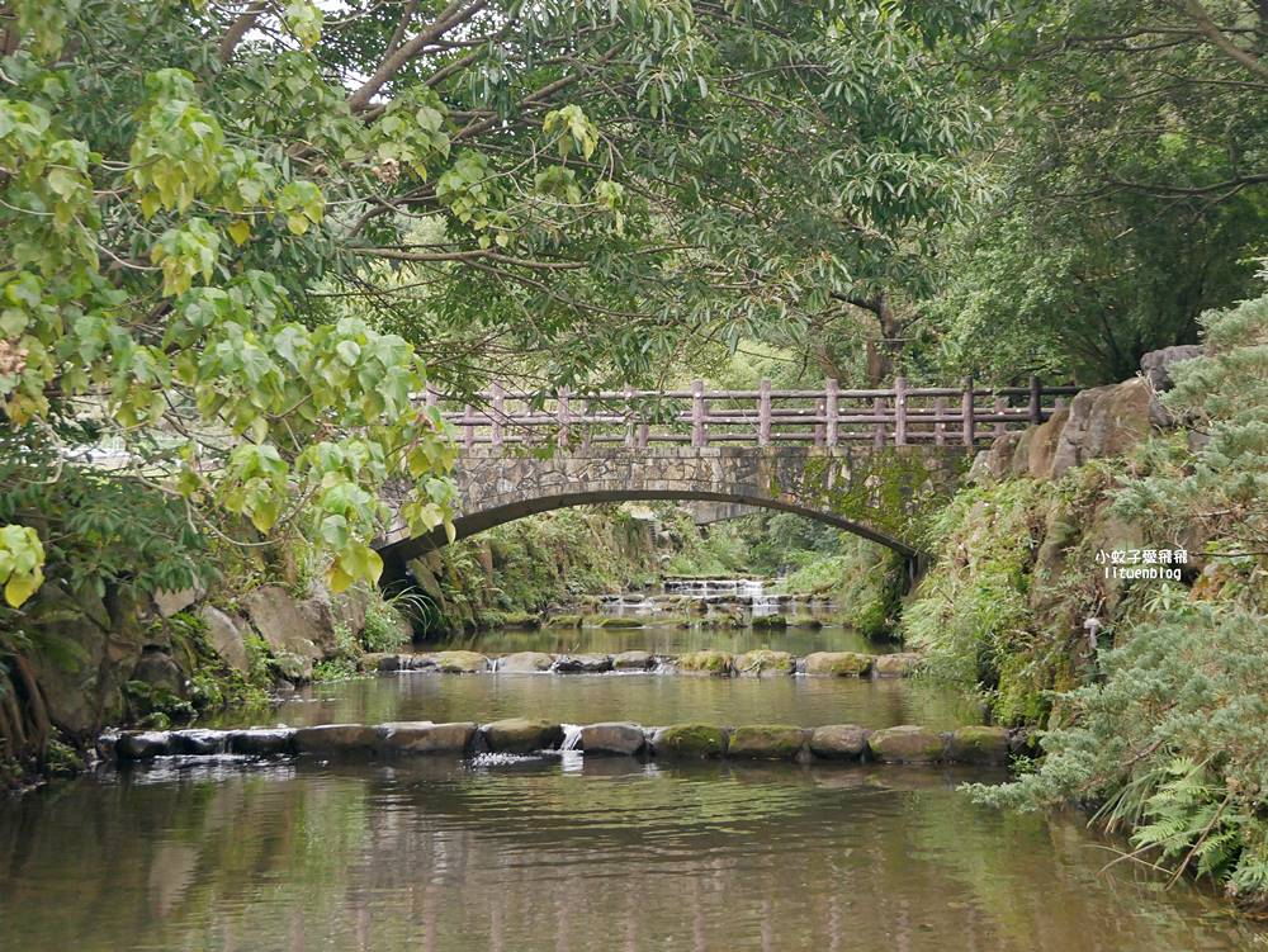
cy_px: 476
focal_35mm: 52
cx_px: 634
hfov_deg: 36.8
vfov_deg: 28.1
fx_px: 1906
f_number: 5.1
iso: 1250
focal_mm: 26
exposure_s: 1/60
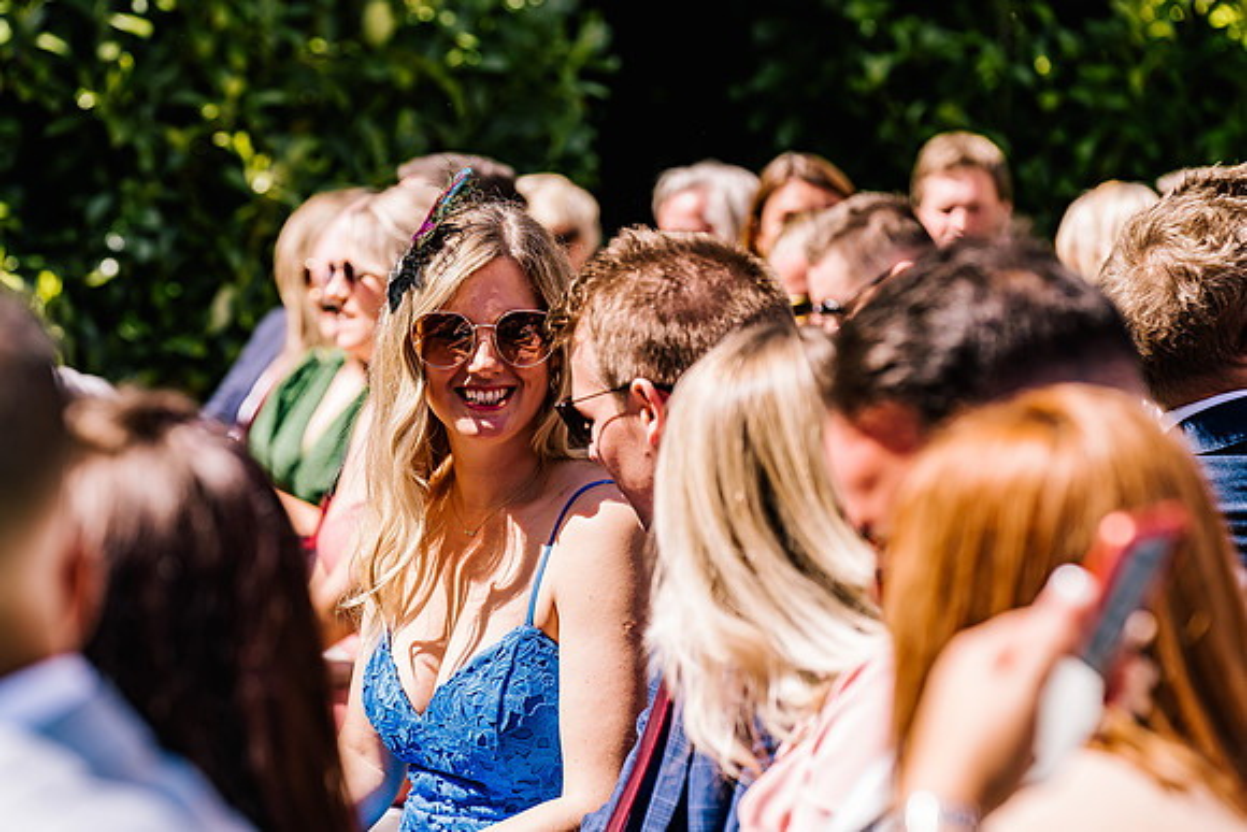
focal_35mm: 143
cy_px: 416
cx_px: 624
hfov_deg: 14.3
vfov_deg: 9.6
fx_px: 4954
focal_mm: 143
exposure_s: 1/1000
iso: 320
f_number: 5
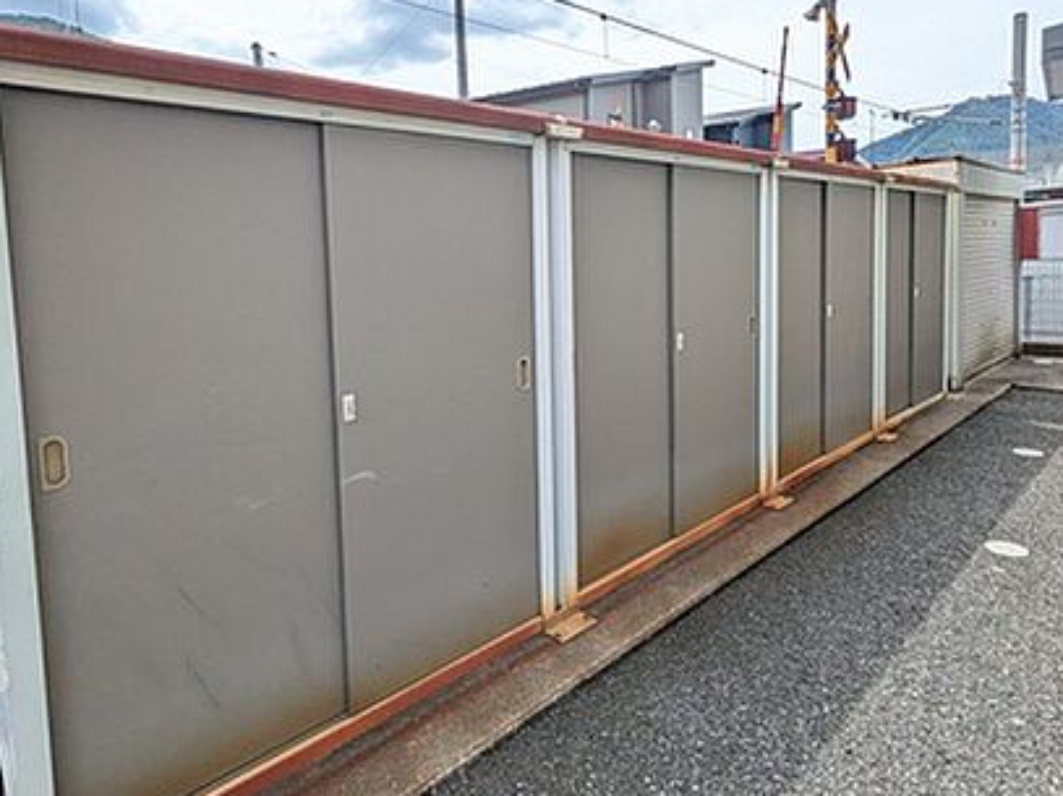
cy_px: 300
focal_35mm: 22
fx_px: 675
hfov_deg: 76.4
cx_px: 533
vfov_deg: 60.3
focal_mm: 1.85
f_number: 2.2
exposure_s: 1/1751
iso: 62
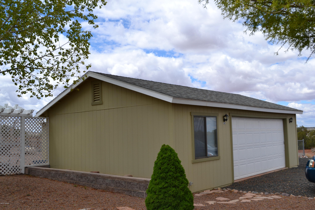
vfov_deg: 36.9
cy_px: 105
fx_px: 315
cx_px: 158
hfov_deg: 53.1
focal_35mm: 36
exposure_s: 1/250
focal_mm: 24
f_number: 8
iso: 100
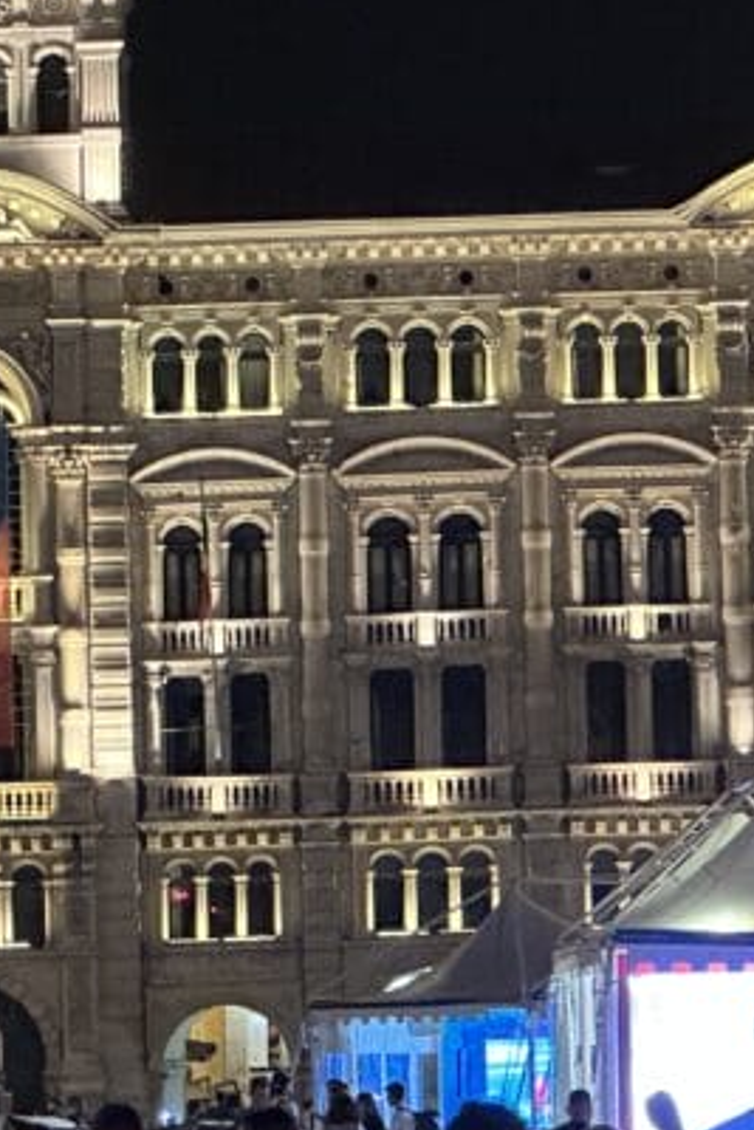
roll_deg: -0.1
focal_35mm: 205
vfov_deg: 10.0
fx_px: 6434
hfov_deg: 6.7
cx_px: -82
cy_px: 506
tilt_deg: +5.2
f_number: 2.8
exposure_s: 1/33
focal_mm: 9
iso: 800
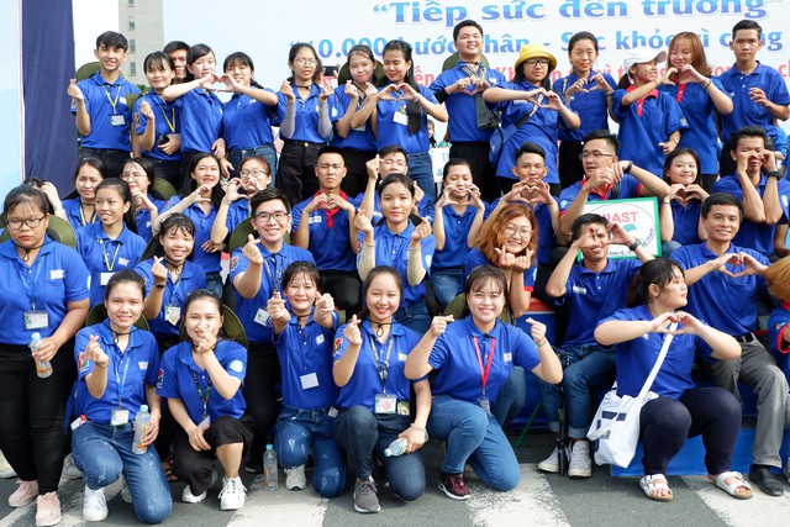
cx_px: 395
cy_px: 264
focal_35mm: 39
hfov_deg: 49.5
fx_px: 856
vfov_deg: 34.2
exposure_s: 1/150
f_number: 7.1
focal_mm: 26.9
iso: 200
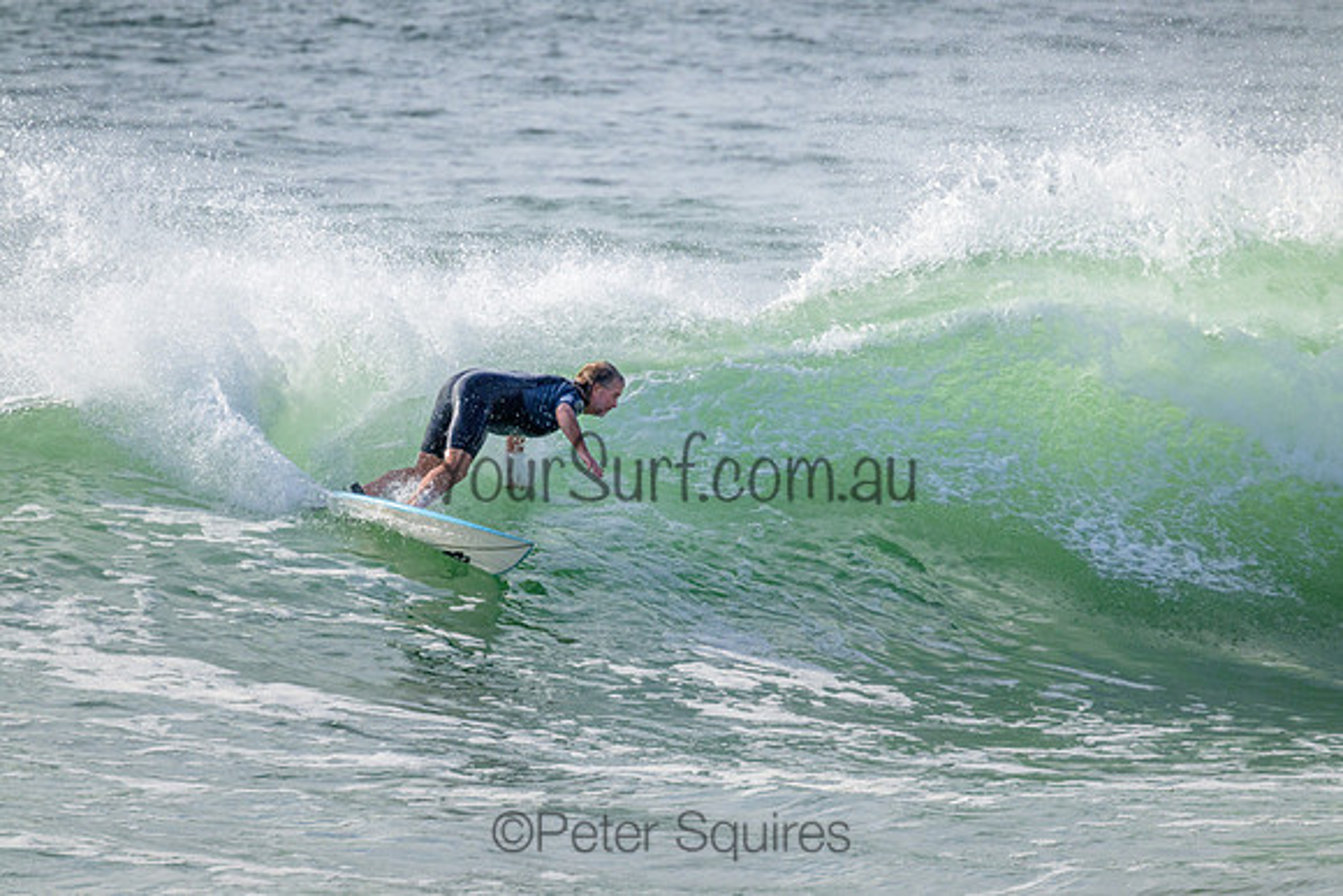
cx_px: 672
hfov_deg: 2.6
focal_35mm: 800
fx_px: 29850
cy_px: 448
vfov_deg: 1.7
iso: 1000
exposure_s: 1/2000
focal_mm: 800
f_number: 11
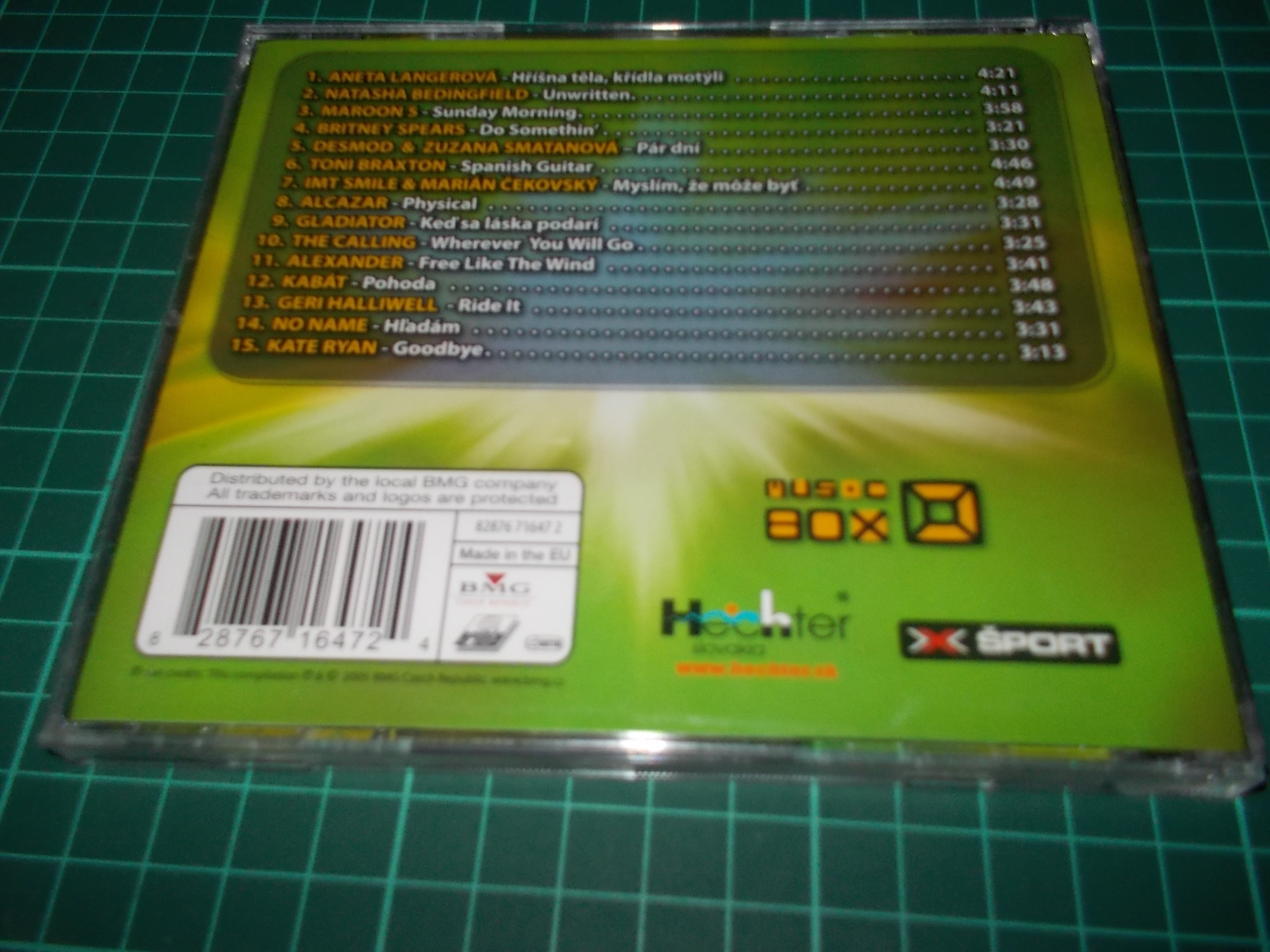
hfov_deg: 61.7
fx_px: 1064
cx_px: 635
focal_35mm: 29
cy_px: 476
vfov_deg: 48.2
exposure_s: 1/30
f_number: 3.3
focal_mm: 4.1
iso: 200
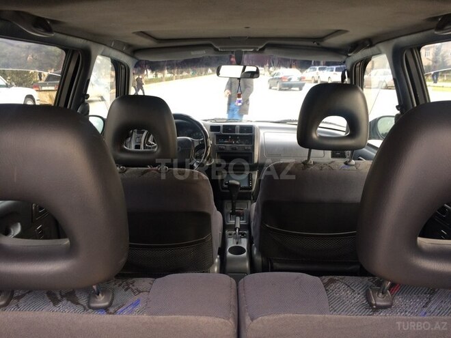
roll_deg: +2.5
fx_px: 378
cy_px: 169
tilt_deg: -15.2
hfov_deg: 61.7
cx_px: 226
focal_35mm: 29
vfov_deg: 48.2
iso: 40
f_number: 2.2
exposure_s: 1/50
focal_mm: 4.15
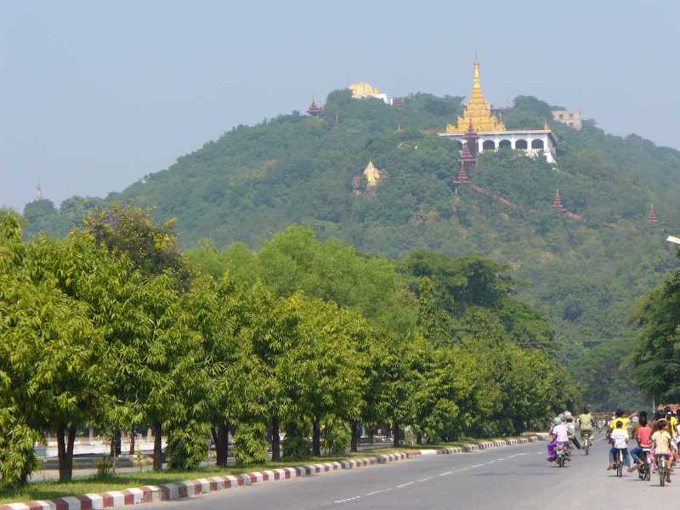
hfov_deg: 13.4
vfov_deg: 10.1
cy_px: 255
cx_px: 340
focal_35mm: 147
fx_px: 2888
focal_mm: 24.3
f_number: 7.8
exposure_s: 1/200
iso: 80
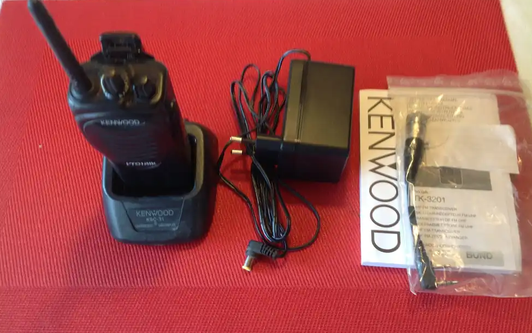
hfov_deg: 51.5
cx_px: 260
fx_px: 551
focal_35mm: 38
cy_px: 179
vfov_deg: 33.6
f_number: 2.4
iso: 64
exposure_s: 1/20
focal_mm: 4.28
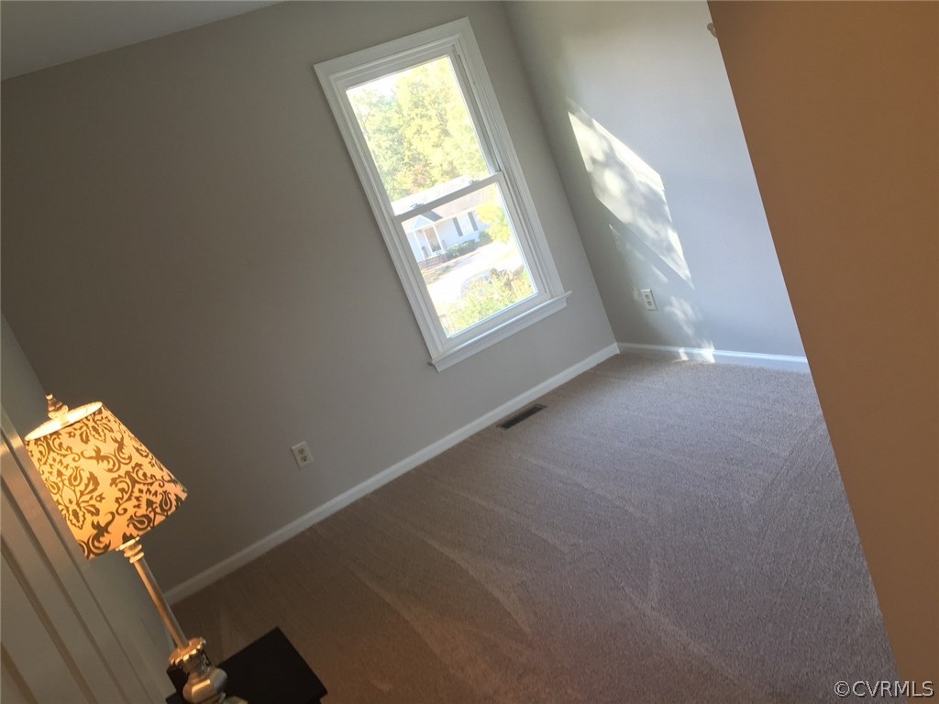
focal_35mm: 29
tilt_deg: -13.2
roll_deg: +22.4
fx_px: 787
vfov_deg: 48.2
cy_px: 352
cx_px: 470
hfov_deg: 61.7
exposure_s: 1/30
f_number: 2.2
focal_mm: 4.15
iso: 50
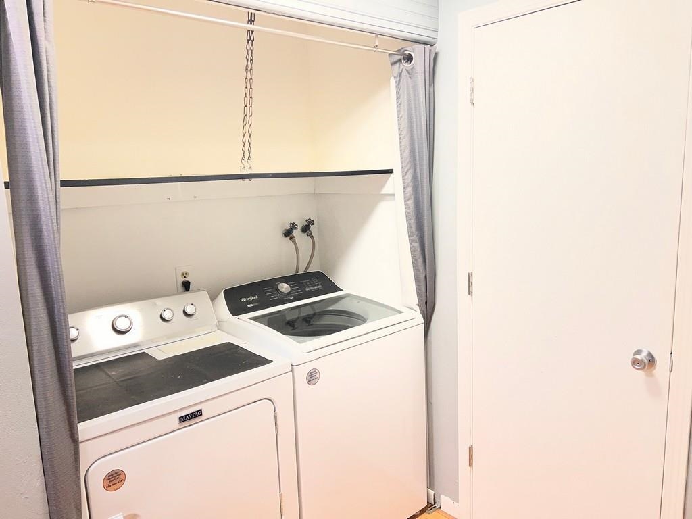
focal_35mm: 26
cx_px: 346
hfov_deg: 67.3
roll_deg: +1.1
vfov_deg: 53.1
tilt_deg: -9.9
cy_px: 260
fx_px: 520
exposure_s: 1/120
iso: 100
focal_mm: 5.7
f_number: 1.5
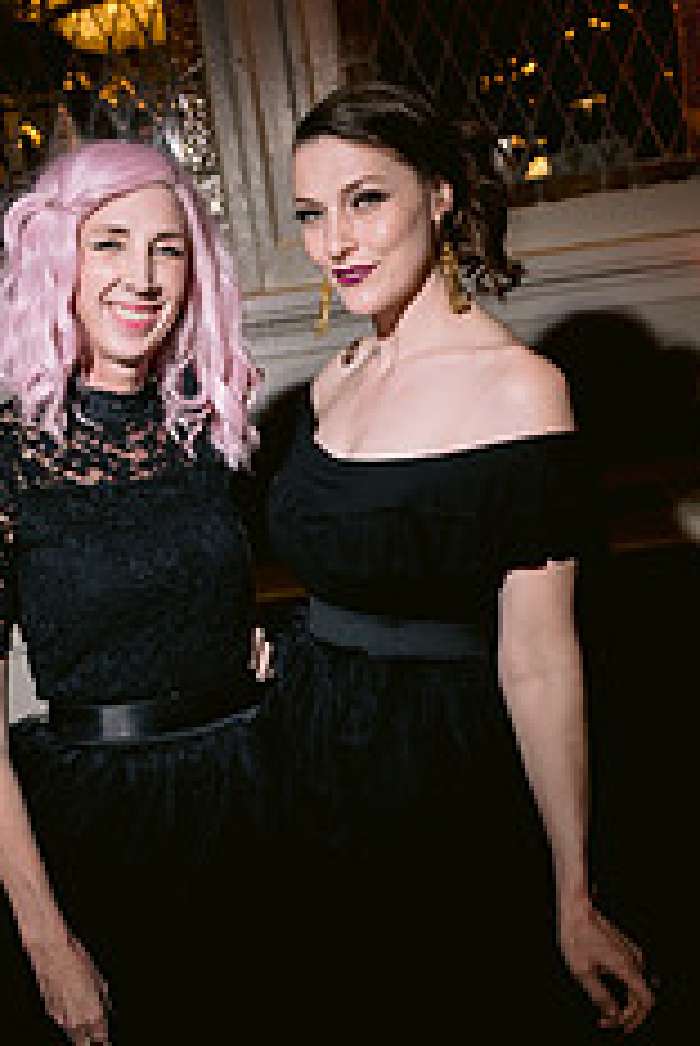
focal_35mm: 54
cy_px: 655
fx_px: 1570
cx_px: 251
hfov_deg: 25.0
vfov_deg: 36.6
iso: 800
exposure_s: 1/100
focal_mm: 28
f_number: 3.2
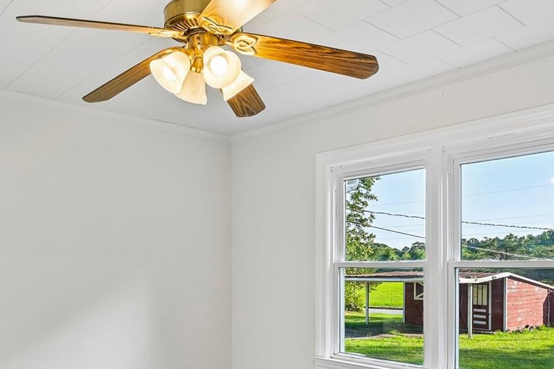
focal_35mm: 34
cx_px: 263
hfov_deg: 55.8
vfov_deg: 38.0
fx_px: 523
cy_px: 274
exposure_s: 1/15
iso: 100
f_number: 8
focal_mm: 14
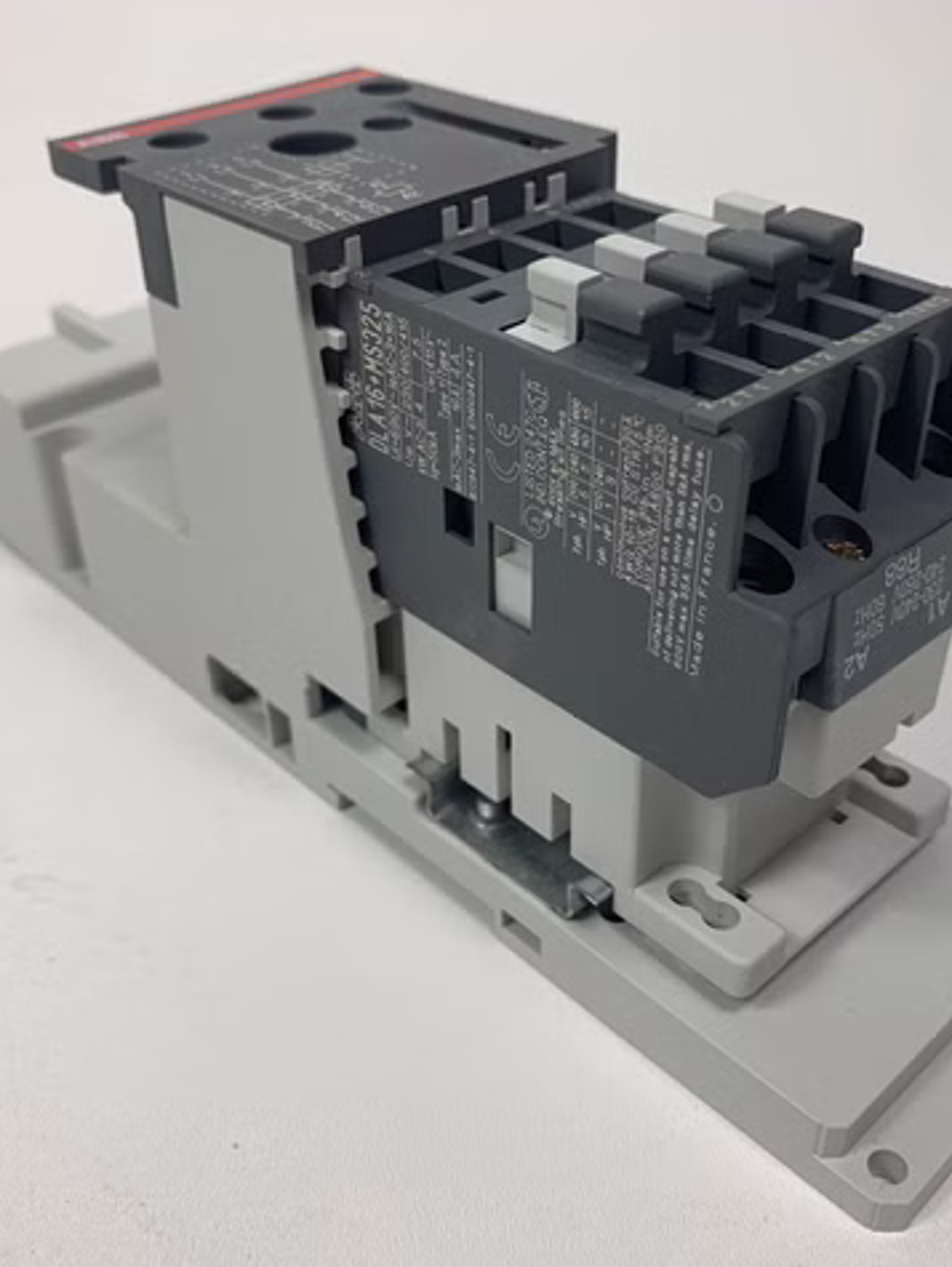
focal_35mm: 35
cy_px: 632
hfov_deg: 40.7
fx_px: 1282
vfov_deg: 52.6
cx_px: 488
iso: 40
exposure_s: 1/100
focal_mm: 4.25
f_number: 1.8
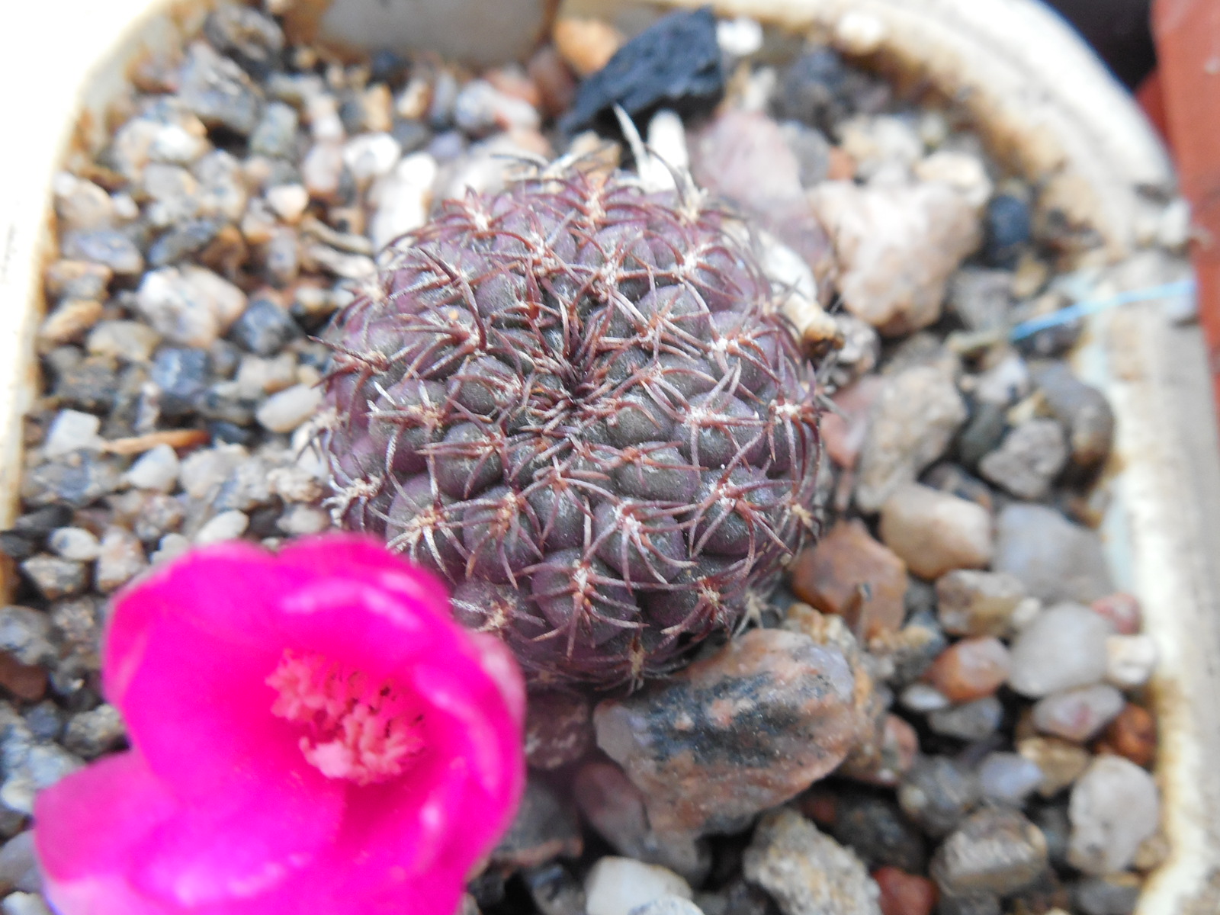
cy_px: 458
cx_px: 610
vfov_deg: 45.4
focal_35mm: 31
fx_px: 1093
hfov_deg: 58.4
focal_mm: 5.6
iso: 400
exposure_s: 1/25
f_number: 3.6
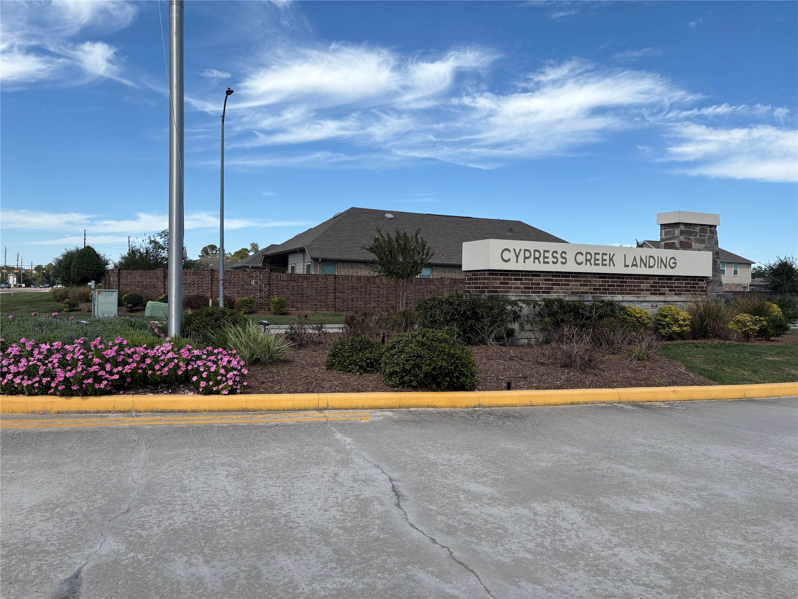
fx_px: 599
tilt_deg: -0.8
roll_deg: -0.9
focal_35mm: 26
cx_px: 399
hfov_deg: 67.3
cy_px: 300
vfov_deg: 53.1
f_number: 1.6
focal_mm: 5.96
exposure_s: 1/3623
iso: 50
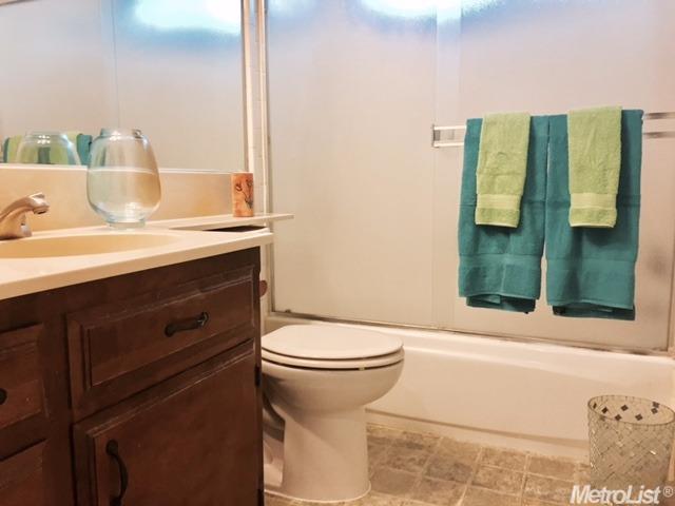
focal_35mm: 29
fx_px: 565
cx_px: 338
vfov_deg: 48.2
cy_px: 253
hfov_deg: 61.7
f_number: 2.2
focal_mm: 4.15
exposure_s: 1/30
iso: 64
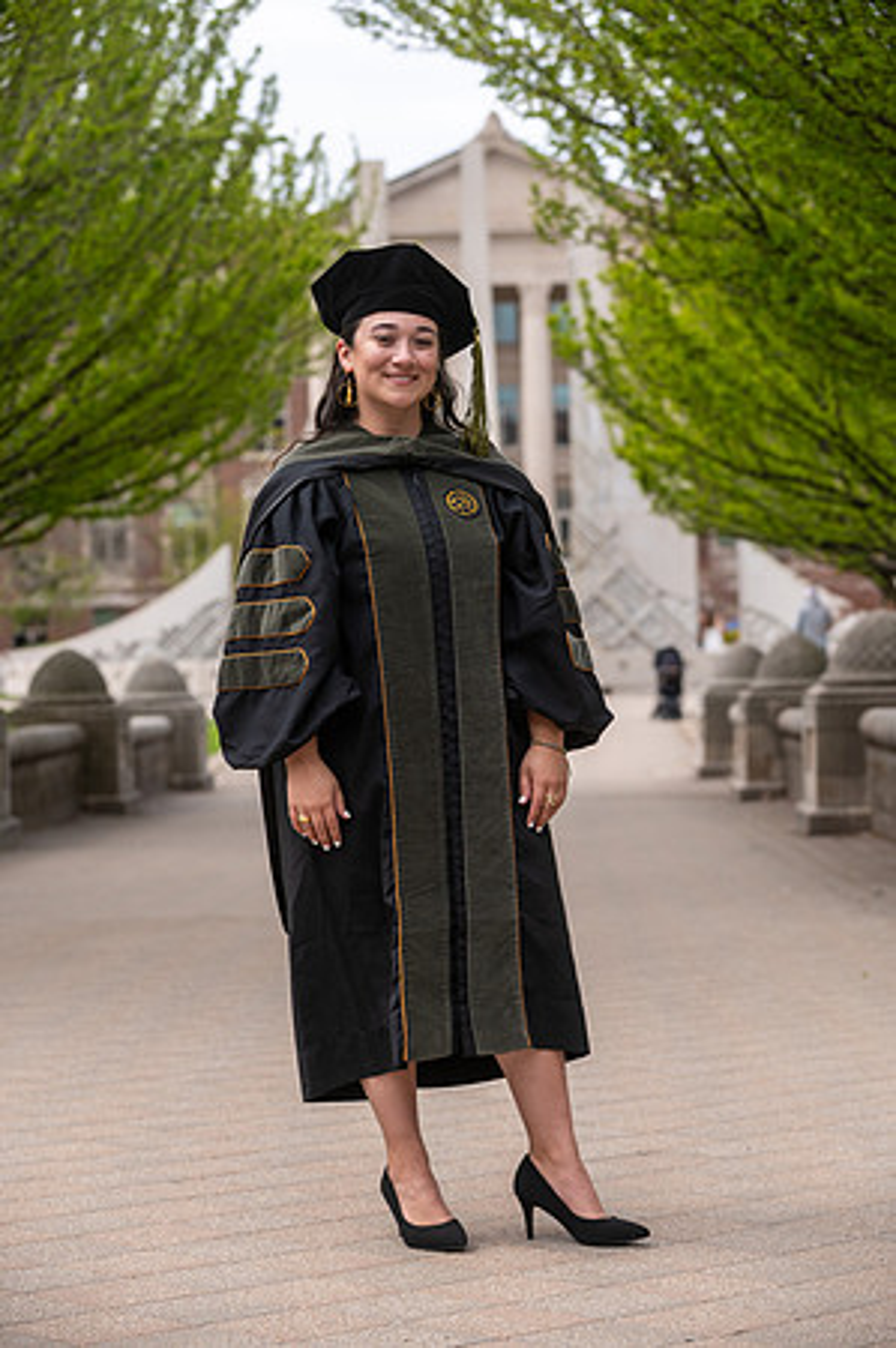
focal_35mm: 90
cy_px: 674
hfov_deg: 15.2
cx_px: 448
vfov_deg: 22.6
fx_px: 3368
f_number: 4.5
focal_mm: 90
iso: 125
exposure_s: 1/500
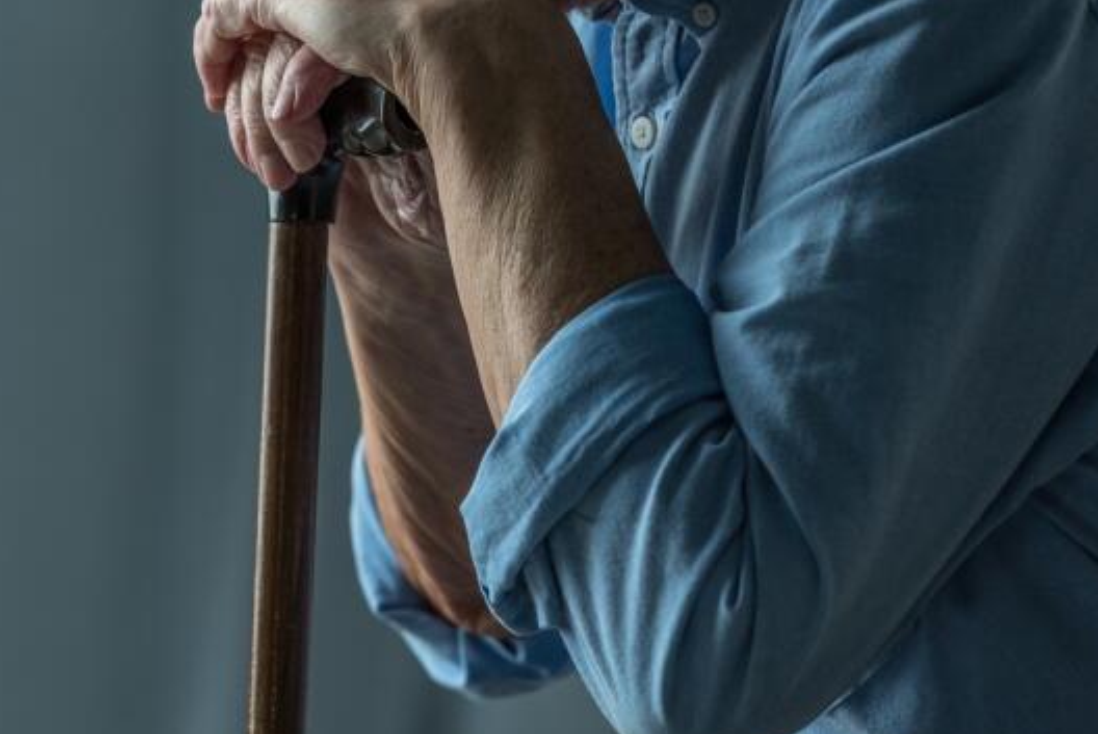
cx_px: 202
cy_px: 97
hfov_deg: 5.3
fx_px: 11782
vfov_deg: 3.6
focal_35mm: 386
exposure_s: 1/125
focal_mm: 170
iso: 160
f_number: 4
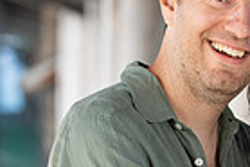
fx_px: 5200
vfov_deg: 1.8
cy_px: 227
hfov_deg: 2.8
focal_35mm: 748
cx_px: 129
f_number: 6.3
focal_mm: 179
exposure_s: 1/160
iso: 160
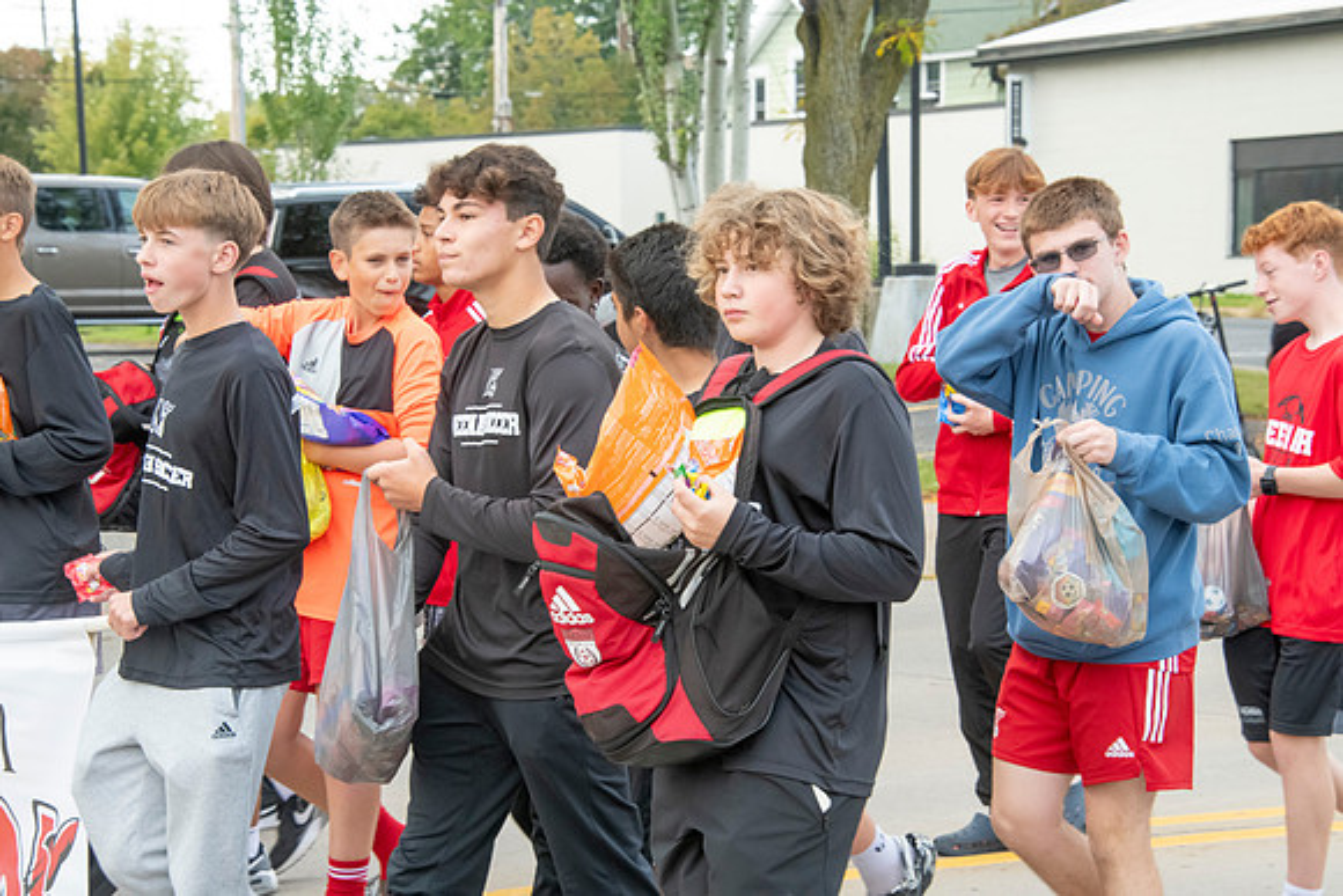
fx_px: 3731
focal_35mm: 100
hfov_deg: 20.4
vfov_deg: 13.7
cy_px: 448
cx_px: 672
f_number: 11
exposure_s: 1/160
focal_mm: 100
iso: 3200
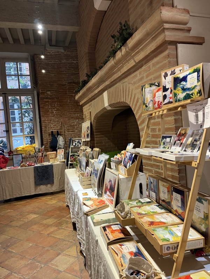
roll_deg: +5.7
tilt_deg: -1.5
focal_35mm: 26
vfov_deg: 67.3
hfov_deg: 53.1
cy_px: 140
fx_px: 210
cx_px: 105
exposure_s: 1/50
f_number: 1.6
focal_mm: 5.1
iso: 160
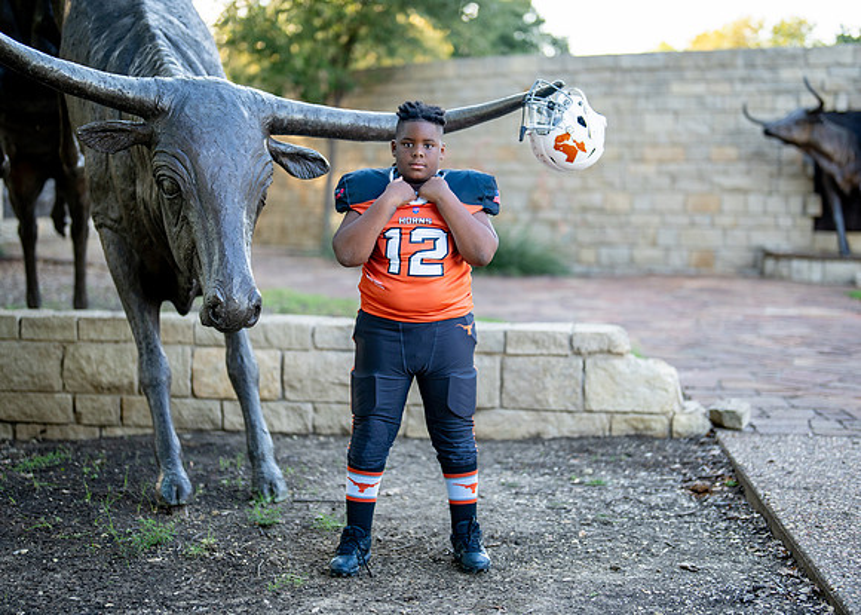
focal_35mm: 58
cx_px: 437
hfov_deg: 33.6
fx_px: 1426
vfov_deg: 24.3
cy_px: 304
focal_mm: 50
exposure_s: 1/1000
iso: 200
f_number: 1.2
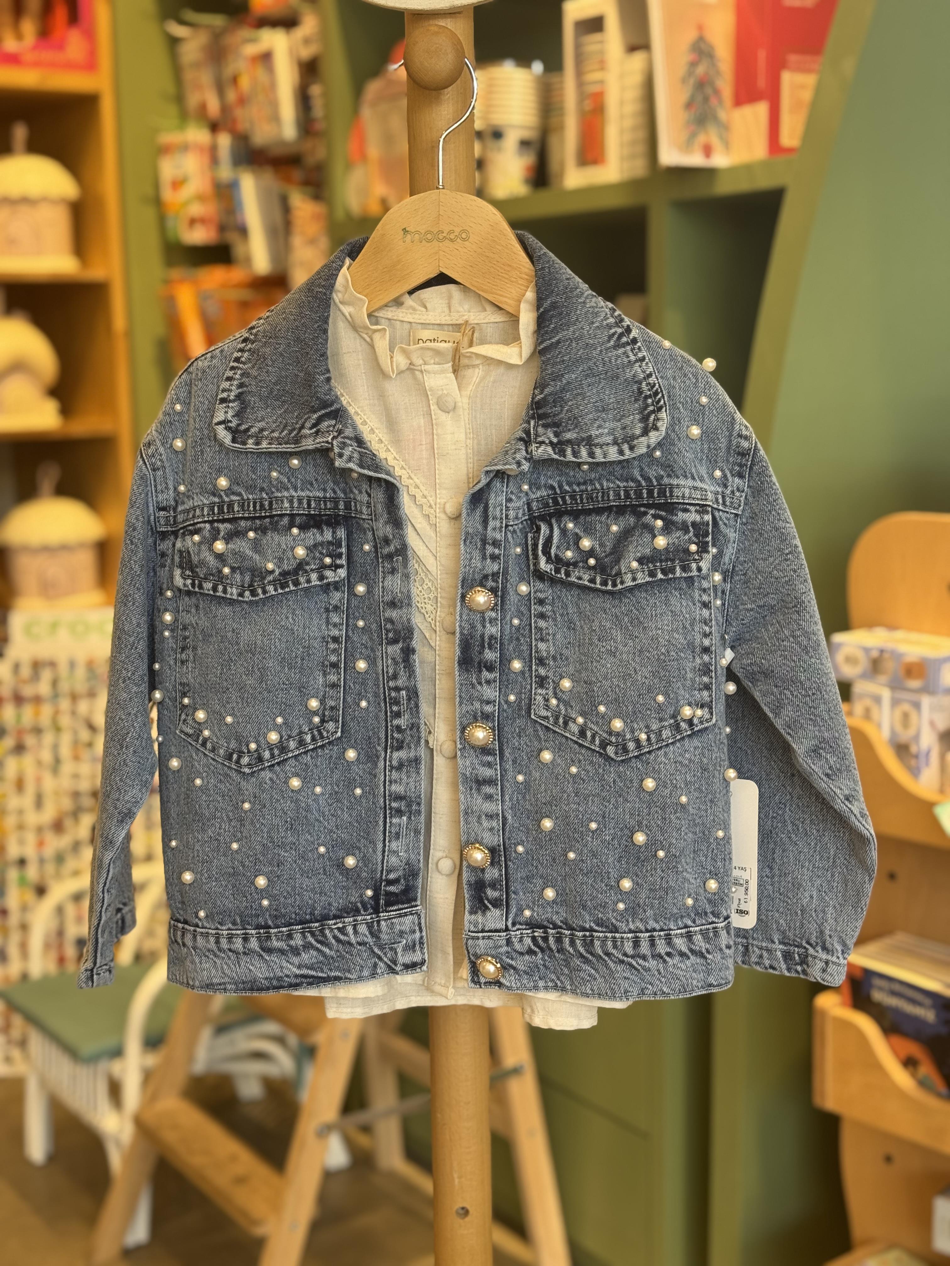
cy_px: 633
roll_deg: +0.8
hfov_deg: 30.3
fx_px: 1756
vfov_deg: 39.7
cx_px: 475
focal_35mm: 48
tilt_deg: -9.7
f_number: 1.78
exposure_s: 1/100
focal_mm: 6.76
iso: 80
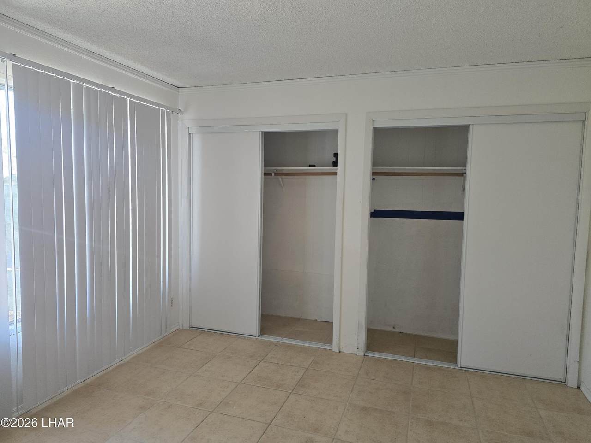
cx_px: 296
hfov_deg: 73.9
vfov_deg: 58.9
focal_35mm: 23
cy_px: 222
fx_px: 393
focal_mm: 6.3
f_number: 1.7
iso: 250
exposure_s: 1/120
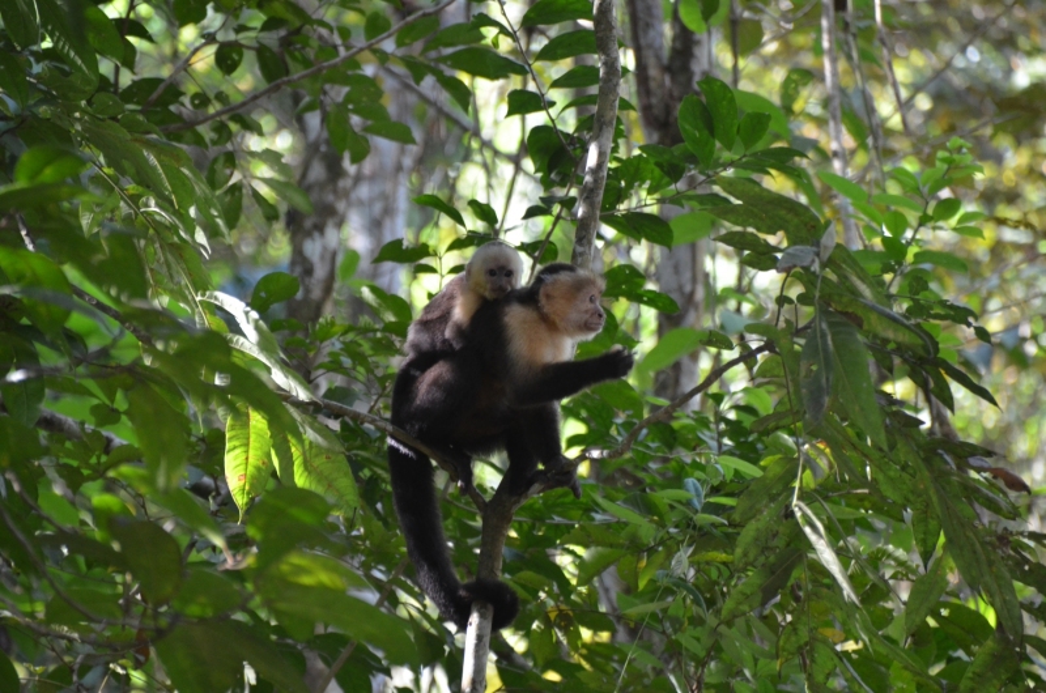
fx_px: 10874
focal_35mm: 375
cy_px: 346
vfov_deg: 3.7
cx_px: 523
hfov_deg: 5.5
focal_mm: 250
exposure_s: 1/125
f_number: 6.3
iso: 1250
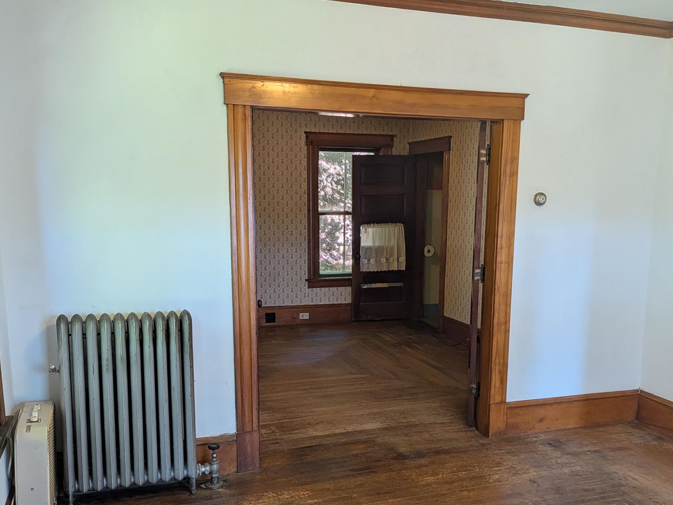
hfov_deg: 55.3
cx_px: 360
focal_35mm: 33
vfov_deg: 42.7
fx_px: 642
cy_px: 313
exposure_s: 1/120
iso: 88
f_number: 1.7
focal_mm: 4.53
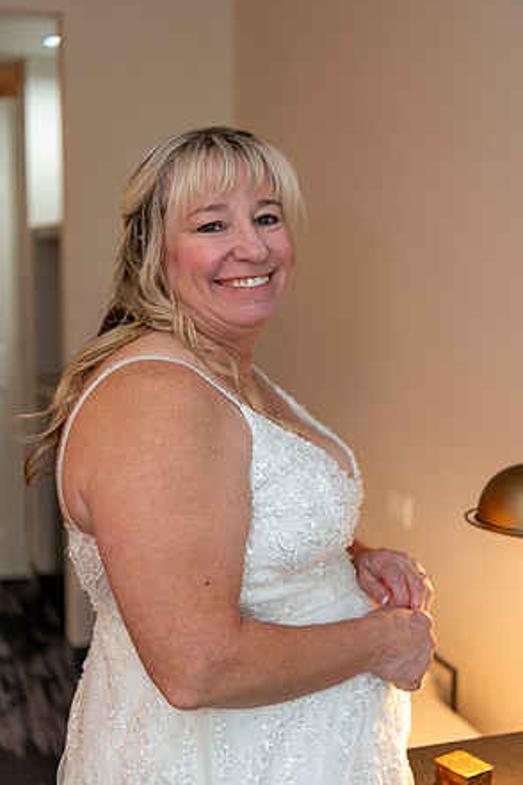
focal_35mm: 51
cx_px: 264
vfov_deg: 38.9
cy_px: 392
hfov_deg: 26.5
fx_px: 1111
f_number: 2.8
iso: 1100
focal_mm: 50
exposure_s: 1/125
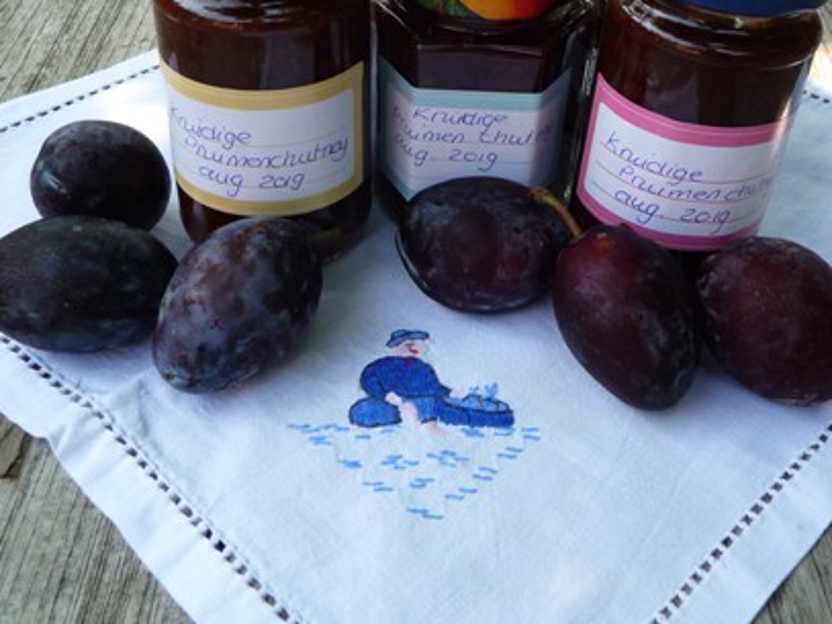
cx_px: 472
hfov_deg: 42.9
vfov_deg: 32.4
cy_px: 182
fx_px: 1057
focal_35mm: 44
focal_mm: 4.7
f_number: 3.3
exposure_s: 1/100
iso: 100
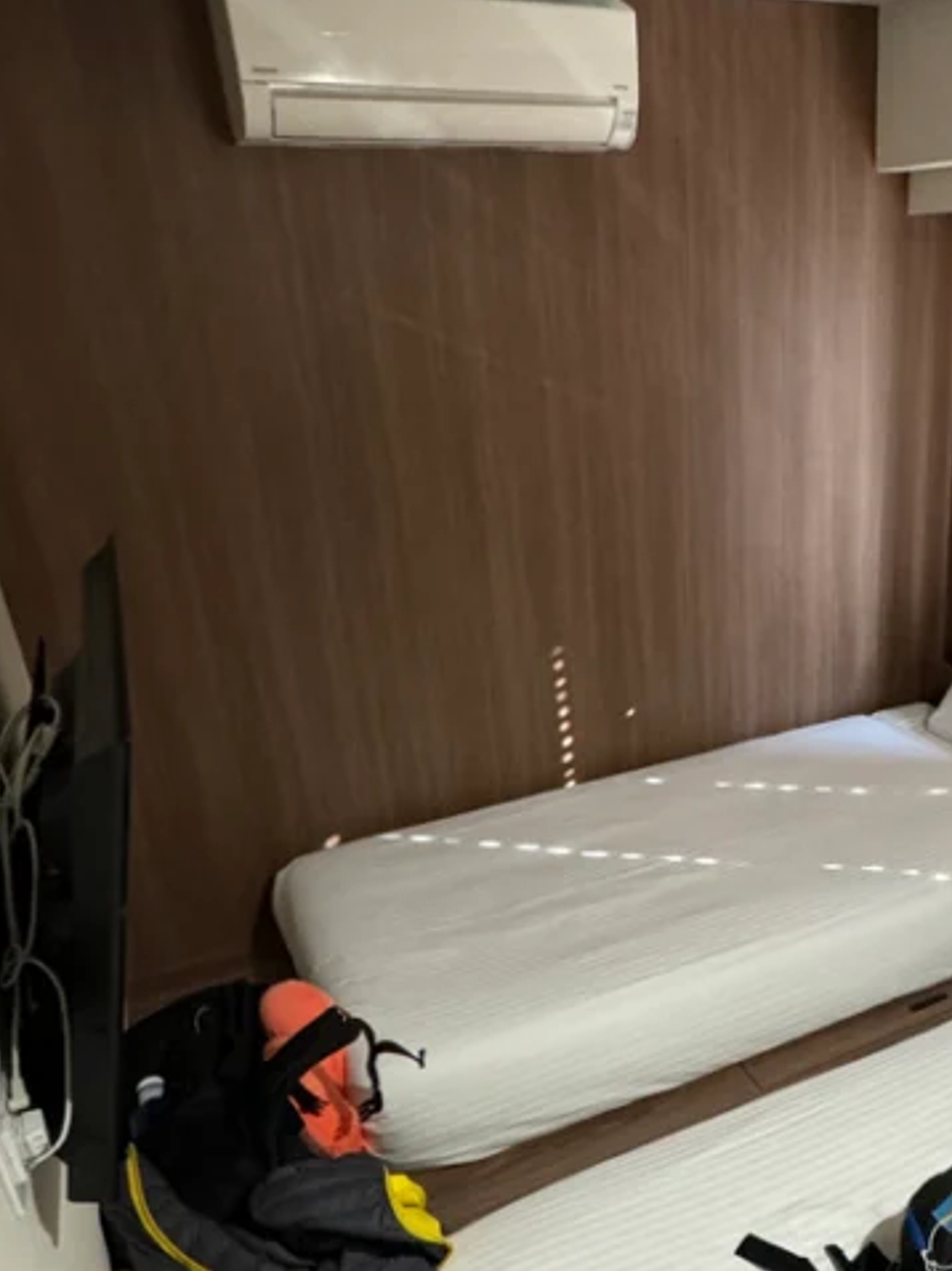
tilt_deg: -23.0
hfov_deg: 44.9
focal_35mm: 30
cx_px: 734
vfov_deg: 59.8
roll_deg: +1.9
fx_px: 1101
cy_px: 721
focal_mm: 2.22
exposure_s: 1/50
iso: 800
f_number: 2.2
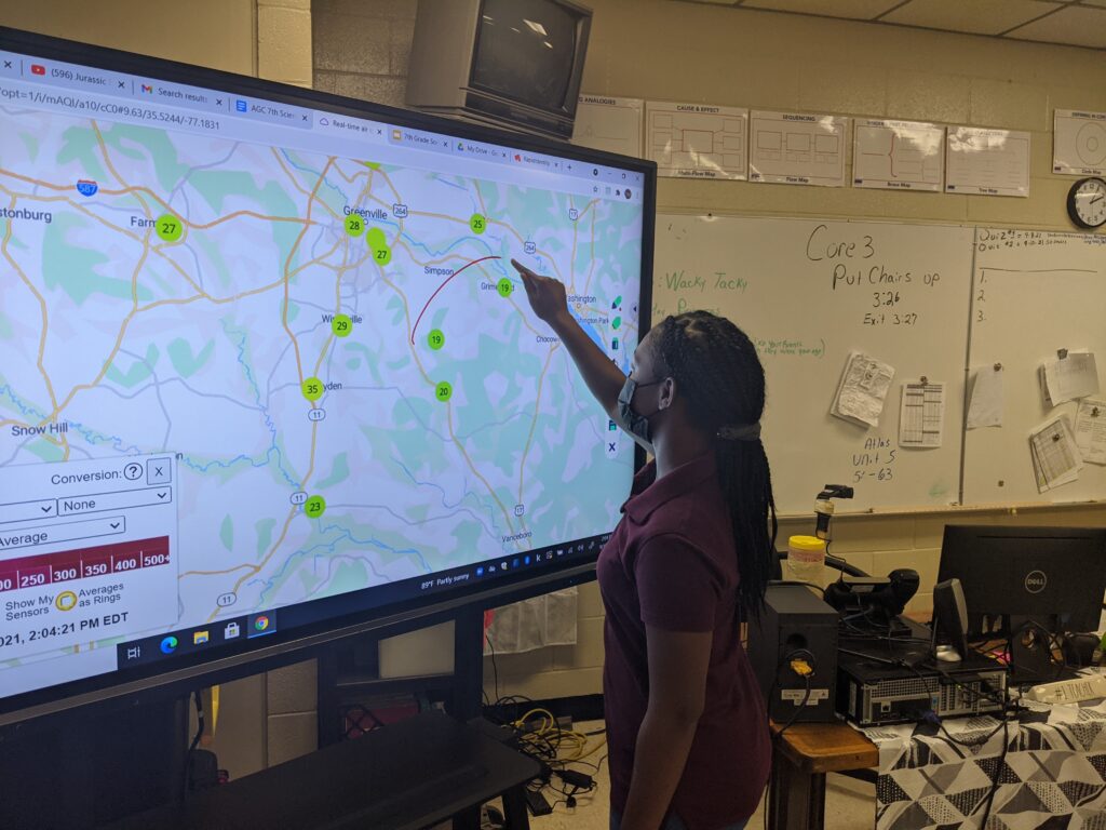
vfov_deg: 51.4
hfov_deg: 65.3
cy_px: 415
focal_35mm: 27
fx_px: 863
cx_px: 553
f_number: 1.8
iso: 84
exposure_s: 1/120
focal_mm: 4.44
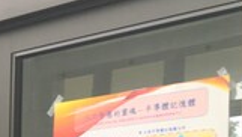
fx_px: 880
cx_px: -233
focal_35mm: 137
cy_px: 248
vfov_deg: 8.5
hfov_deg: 13.5
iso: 25
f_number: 2.2
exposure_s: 1/60
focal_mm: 4.15
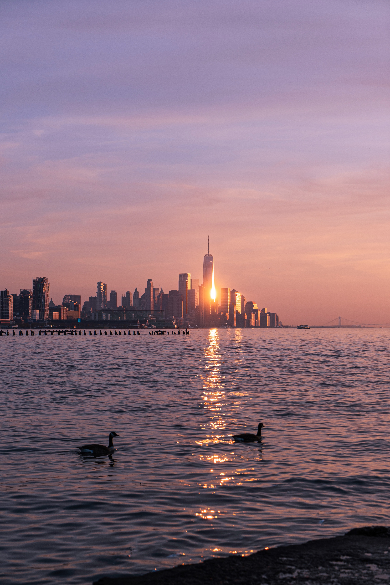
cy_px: 292
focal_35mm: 67
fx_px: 1089
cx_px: 195
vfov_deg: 30.1
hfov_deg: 20.3
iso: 100
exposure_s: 1/250
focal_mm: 67
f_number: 5.6
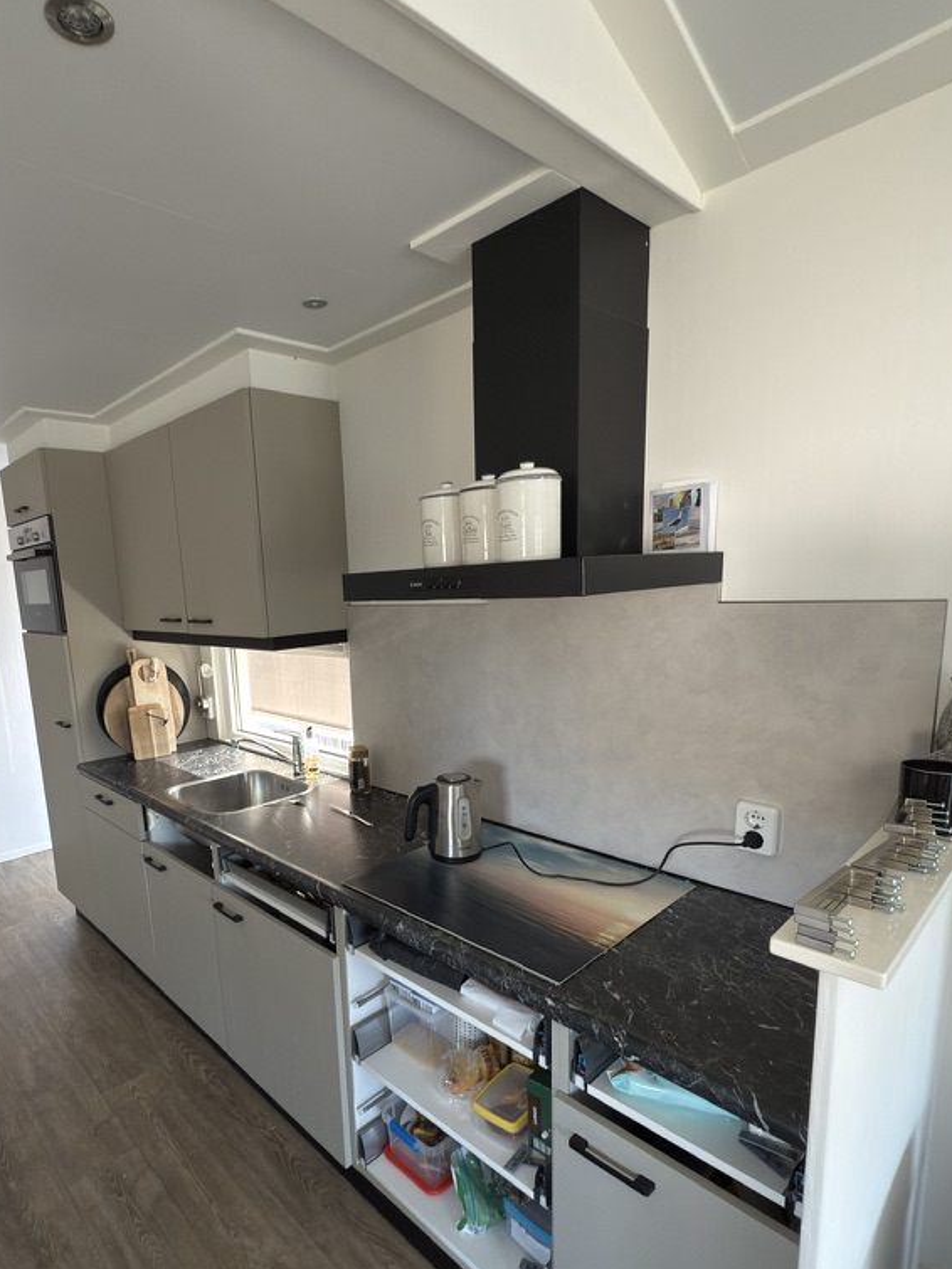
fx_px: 697
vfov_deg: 84.3
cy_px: 709
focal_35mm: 19
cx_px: 382
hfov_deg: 68.0
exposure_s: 1/30
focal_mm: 2.22
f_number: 2.2
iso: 100
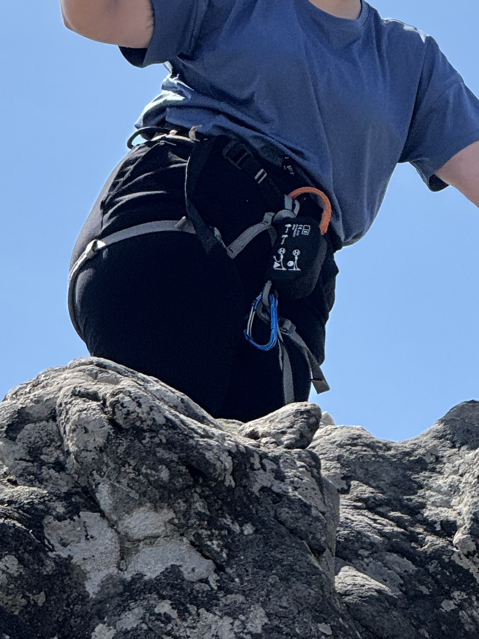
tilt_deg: +24.5
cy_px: 11
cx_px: 350
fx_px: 6015
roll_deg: -2.0
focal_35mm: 326
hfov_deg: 4.6
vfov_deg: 6.1
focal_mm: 15.66
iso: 50
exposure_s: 1/2283
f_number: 2.8
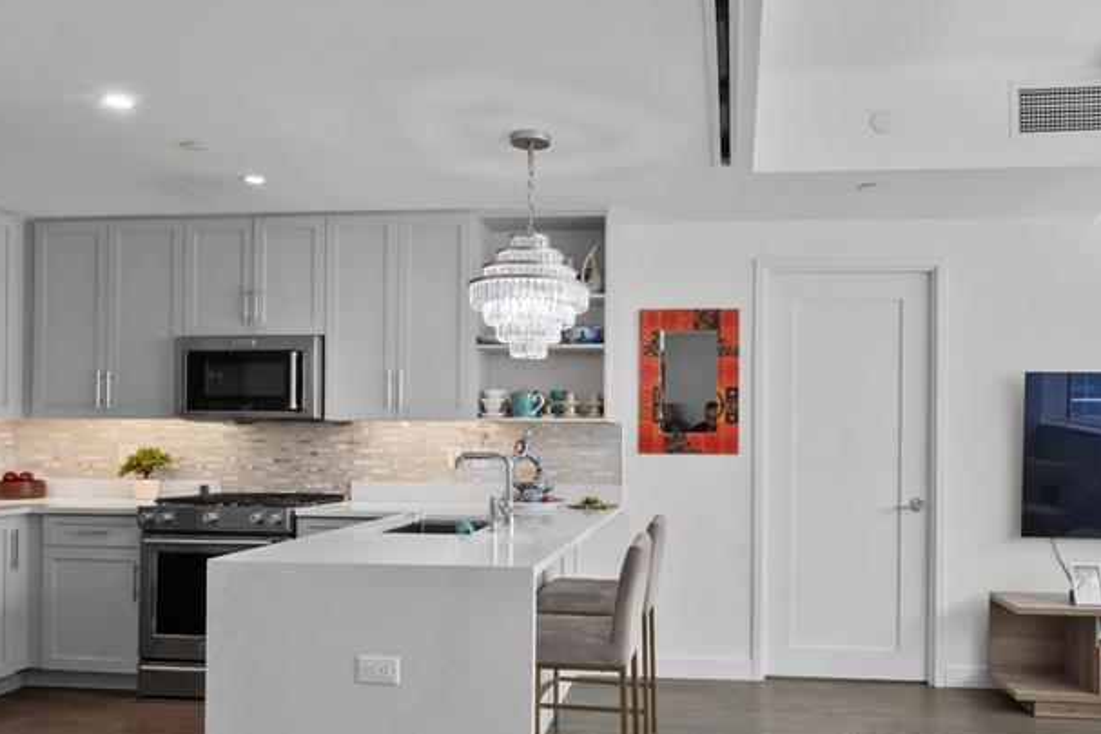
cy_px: 438
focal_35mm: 27
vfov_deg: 47.7
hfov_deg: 67.0
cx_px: 629
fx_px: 826
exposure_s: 1/3
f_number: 9
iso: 250
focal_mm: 16
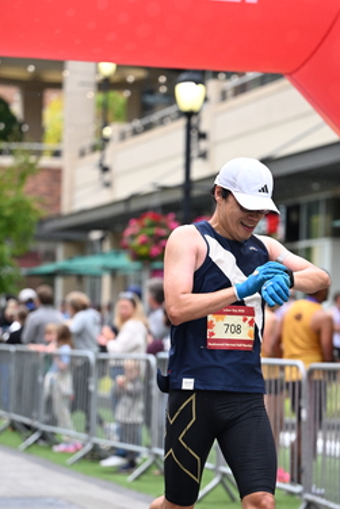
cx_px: 223
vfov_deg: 15.4
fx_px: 1882
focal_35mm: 133
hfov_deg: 10.3
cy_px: 317
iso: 1250
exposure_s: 1/2000
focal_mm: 91
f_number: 2.8
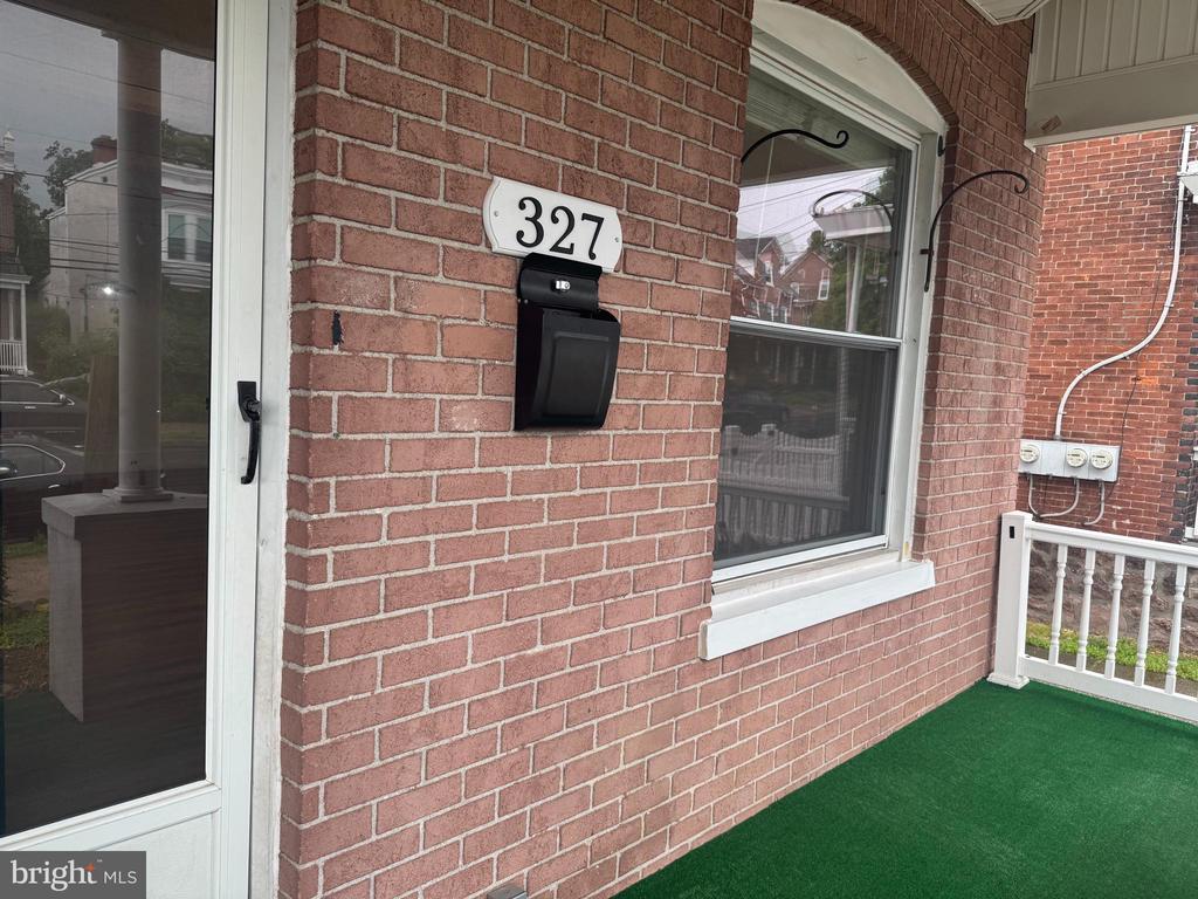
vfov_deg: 56.8
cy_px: 450
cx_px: 599
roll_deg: -3.3
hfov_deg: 71.6
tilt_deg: -6.4
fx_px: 831
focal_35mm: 24
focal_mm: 6.76
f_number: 1.78
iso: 80
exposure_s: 1/294
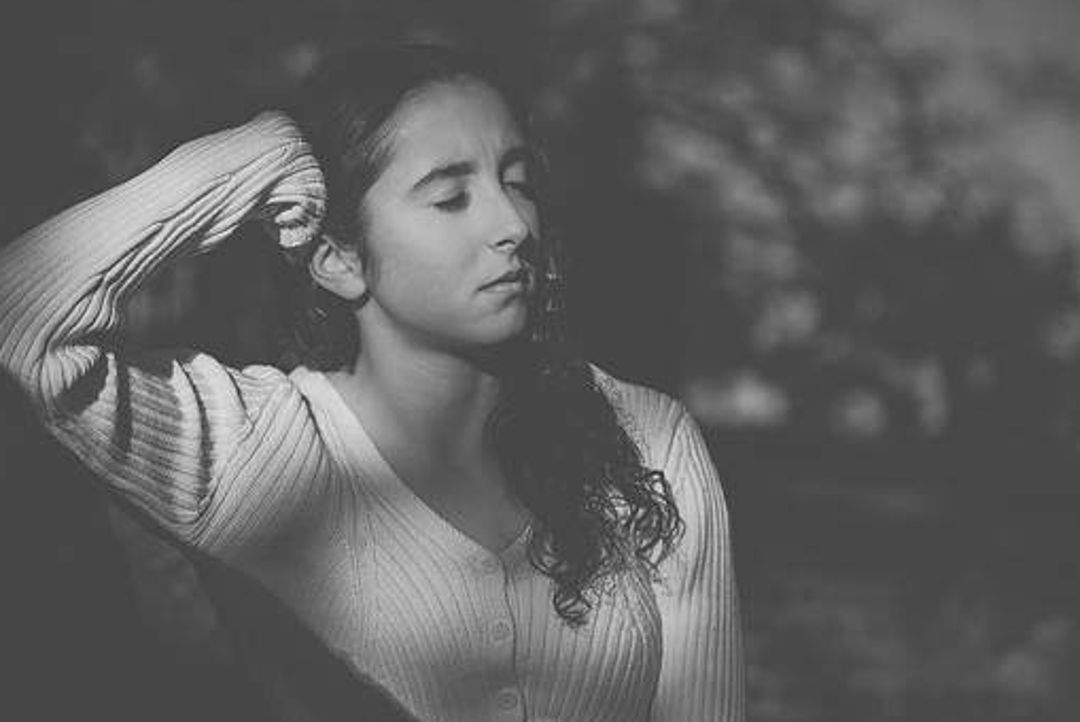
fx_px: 2972
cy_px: 316
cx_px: 475
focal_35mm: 99
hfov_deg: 20.6
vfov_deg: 13.8
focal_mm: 78
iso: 64
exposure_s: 1/1250
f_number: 2.8
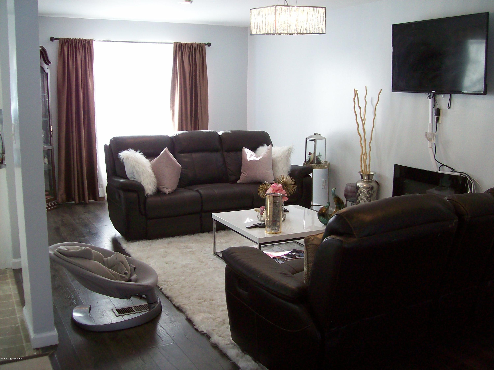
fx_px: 514
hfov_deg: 51.4
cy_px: 185
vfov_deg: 39.7
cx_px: 247
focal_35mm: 36
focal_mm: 6
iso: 141
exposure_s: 1/64
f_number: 2.7
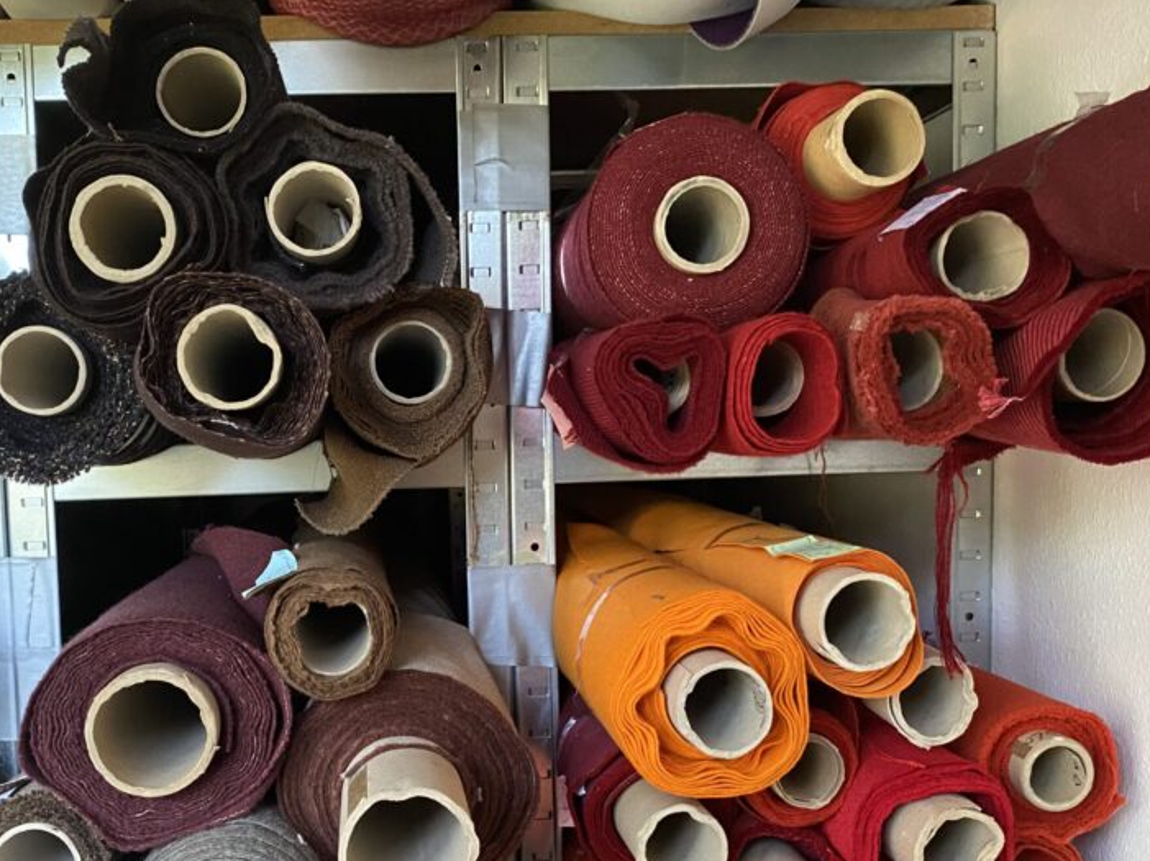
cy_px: 549
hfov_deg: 48.6
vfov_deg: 37.4
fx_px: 1262
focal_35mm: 38
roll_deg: +2.4
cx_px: 435
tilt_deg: -4.5
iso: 500
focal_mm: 4.25
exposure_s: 1/58
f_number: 1.8
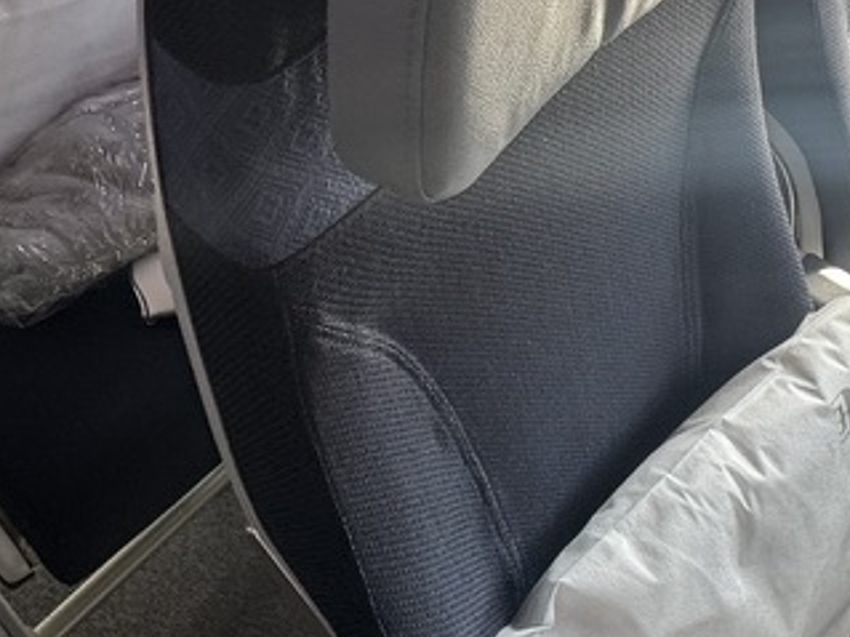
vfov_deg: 29.2
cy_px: -53
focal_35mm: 45
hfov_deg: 42.1
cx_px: 418
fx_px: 1105
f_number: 2.2
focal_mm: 2.22
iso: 160
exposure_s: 1/92
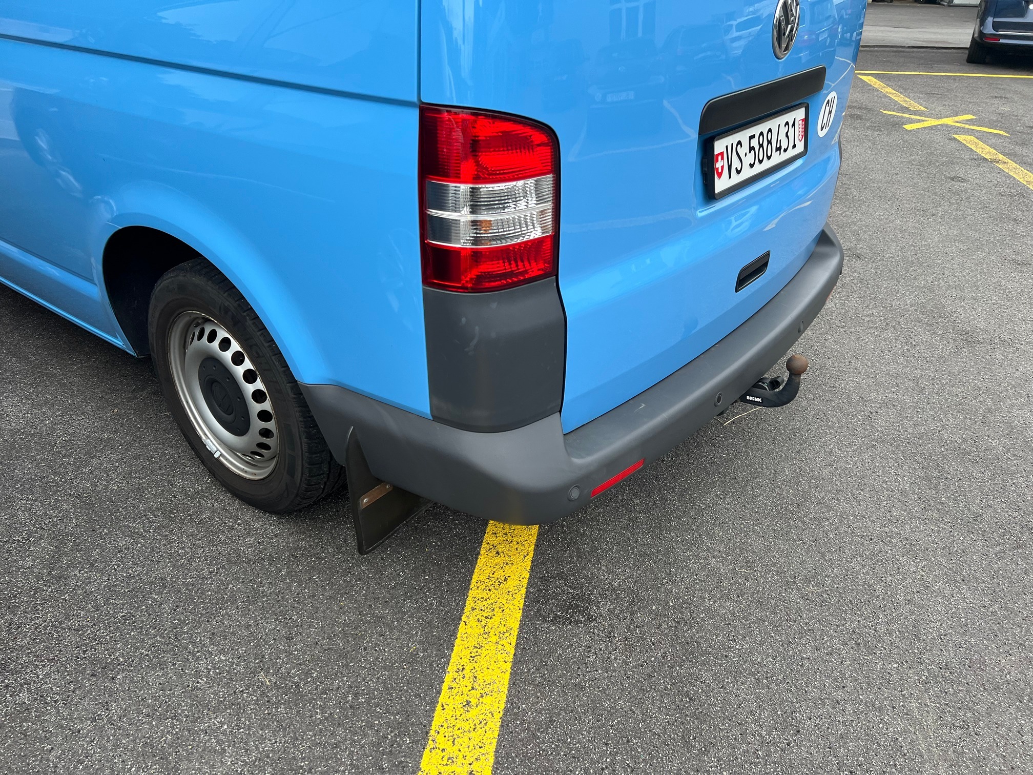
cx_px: 516
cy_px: 388
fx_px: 776
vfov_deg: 53.1
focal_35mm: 26
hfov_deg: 67.3
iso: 50
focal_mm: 5.7
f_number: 1.5
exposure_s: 1/683
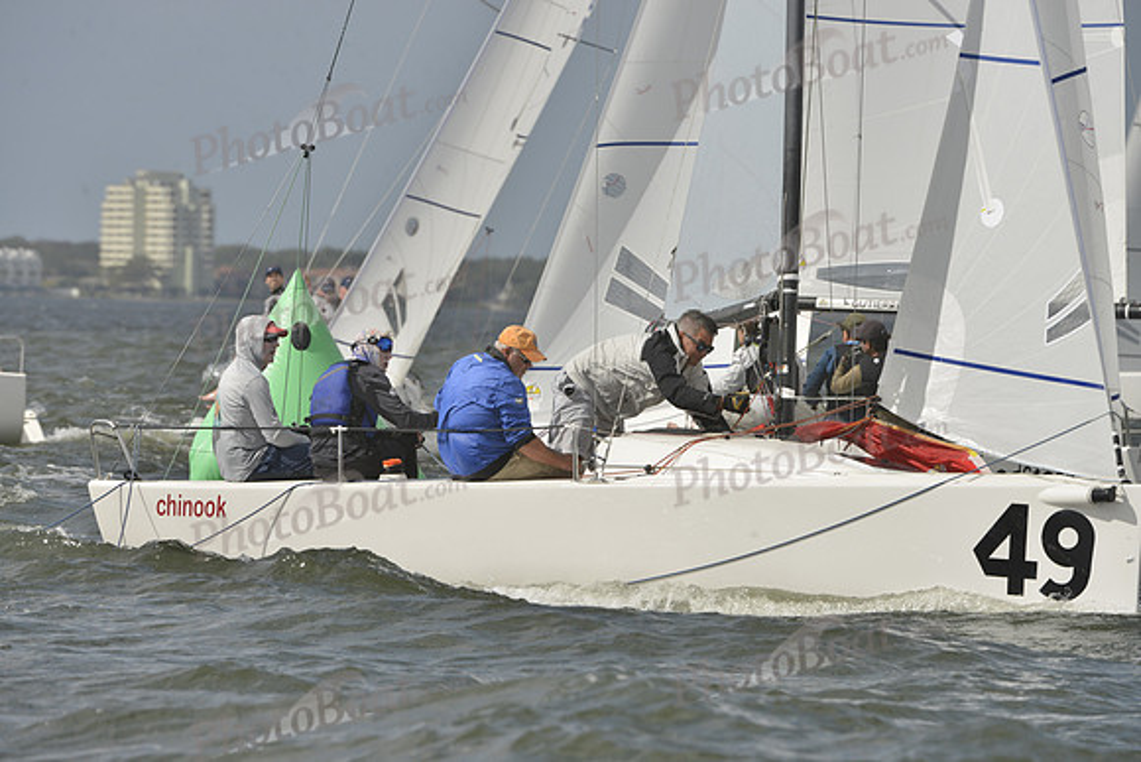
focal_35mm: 360
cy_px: 381
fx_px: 11412
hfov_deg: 5.7
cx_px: 570
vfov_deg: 3.8
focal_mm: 360
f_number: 11
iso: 400
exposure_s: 1/1250
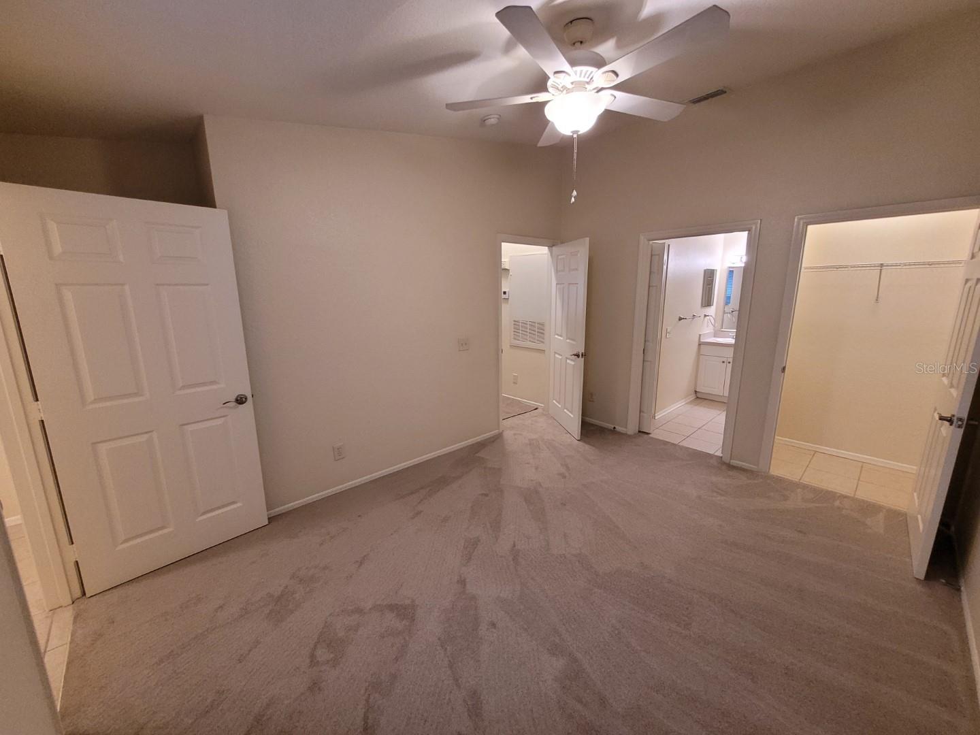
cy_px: 368
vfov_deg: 89.9
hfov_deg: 106.2
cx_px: 490
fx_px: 368
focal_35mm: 13
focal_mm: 1.74
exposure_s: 1/60
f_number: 2.2
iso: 400
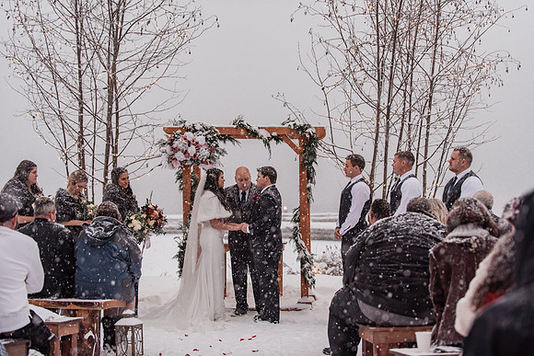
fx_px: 1063
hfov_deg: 28.2
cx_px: 267
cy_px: 178
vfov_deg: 19.0
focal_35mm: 72
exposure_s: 1/160
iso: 100
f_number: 3.2
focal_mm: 70
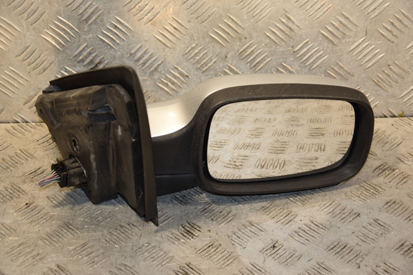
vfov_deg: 15.7
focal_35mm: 87
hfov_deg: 23.4
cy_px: 138
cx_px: 206
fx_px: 998
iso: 800
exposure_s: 1/200
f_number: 5
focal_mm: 58
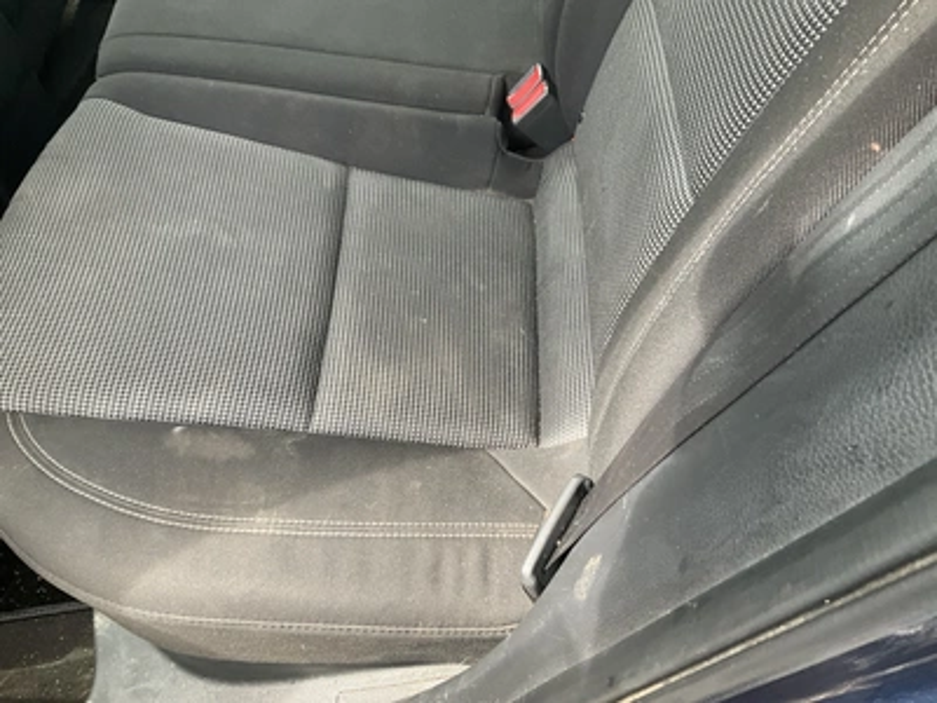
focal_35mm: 29
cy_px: 352
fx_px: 785
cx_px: 468
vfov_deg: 48.2
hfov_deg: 61.7
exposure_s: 1/122
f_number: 1.8
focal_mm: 3
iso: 50
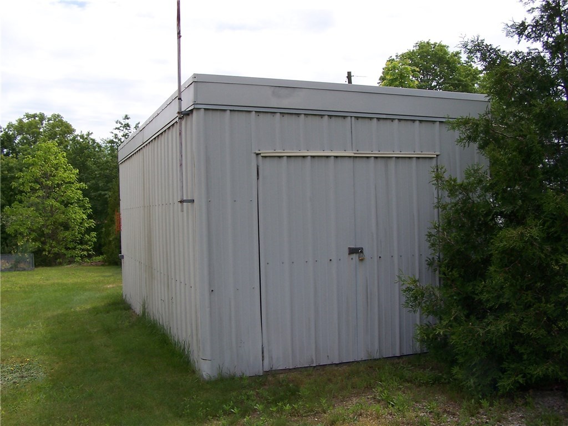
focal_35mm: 38
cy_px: 213
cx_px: 284
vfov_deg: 37.7
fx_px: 624
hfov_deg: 49.0
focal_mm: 6.3
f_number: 4
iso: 80
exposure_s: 1/640
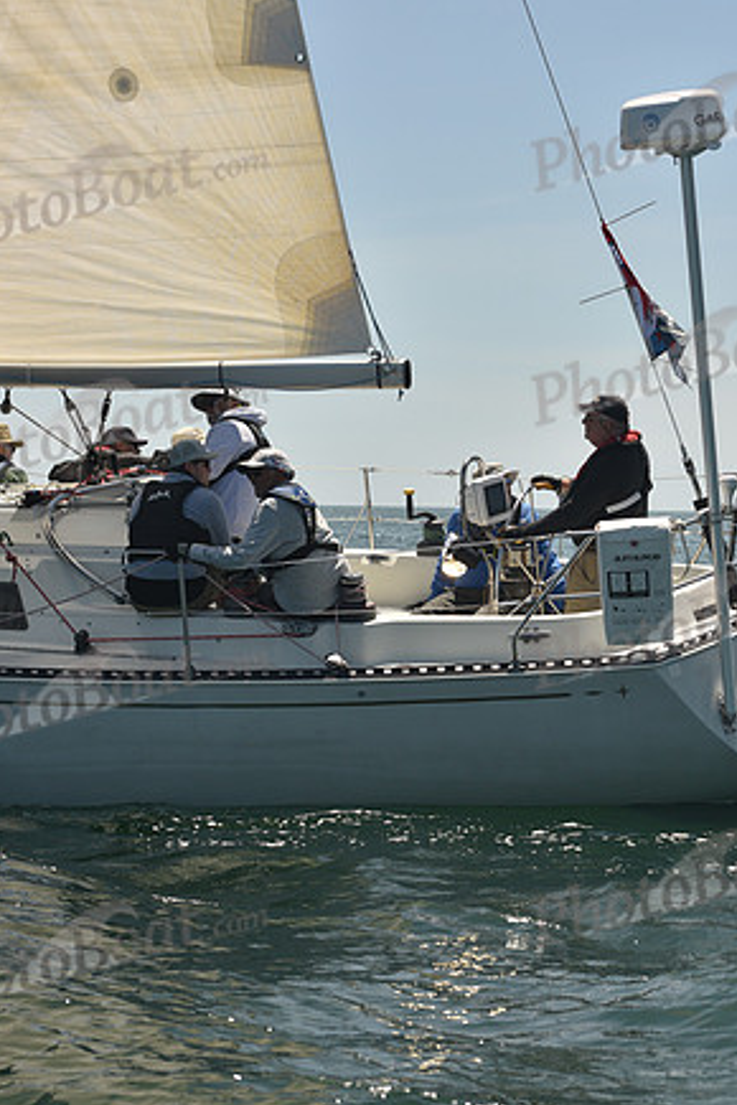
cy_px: 528
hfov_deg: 13.7
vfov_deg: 20.4
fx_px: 3071
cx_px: 400
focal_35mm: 100
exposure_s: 1/800
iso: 250
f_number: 5.6
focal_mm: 75
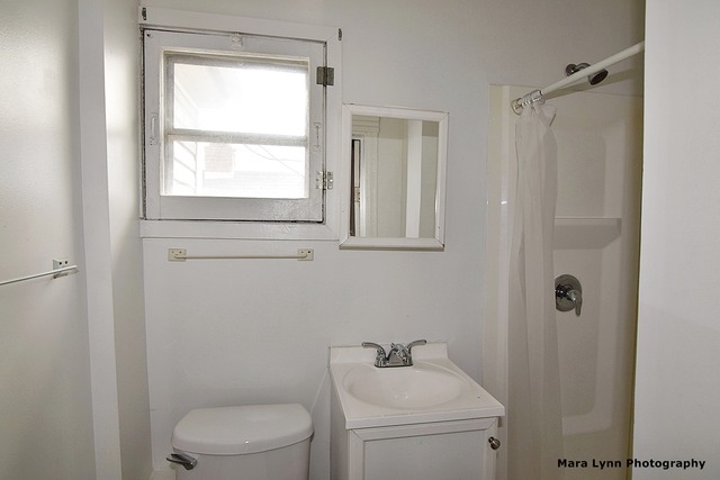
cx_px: 360
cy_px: 240
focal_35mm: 16
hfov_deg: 95.0
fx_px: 330
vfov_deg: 72.1
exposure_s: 1/125
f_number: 5.6
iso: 220
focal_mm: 11
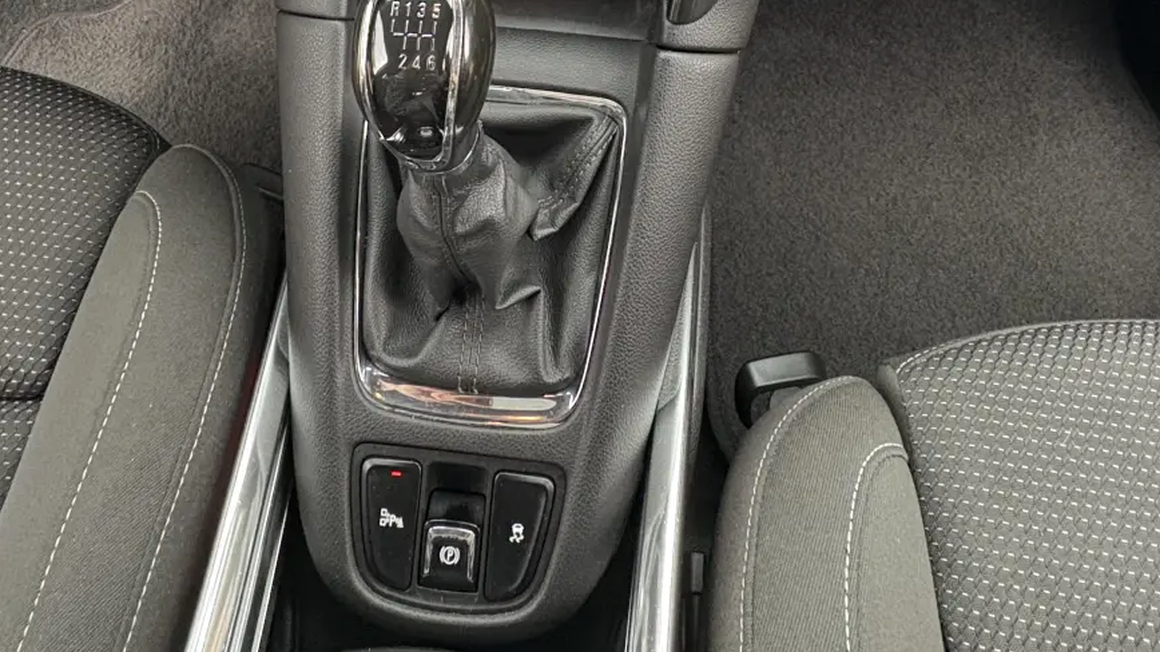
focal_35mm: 30
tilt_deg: -39.9
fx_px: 923
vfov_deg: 30.6
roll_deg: -0.8
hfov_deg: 64.3
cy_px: -196
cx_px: 553
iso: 500
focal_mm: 2.22
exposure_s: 1/60
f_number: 2.2
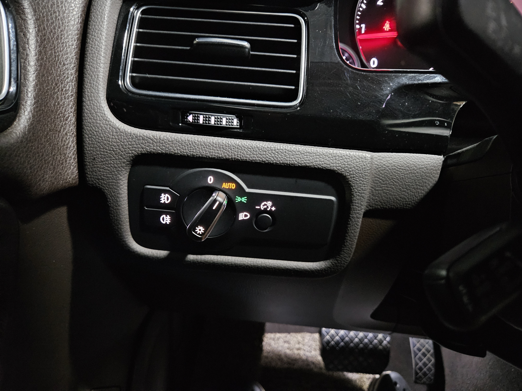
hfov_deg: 73.9
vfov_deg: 58.9
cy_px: 196
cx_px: 261
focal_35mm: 23
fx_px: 347
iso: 2500
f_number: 1.8
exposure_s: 1/15
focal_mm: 5.4
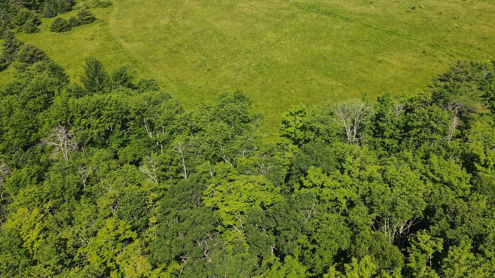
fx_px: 420
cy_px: 70
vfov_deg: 35.9
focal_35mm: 32
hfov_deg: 60.6
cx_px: 292
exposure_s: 1/640
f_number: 2.8
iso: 100
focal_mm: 4.5
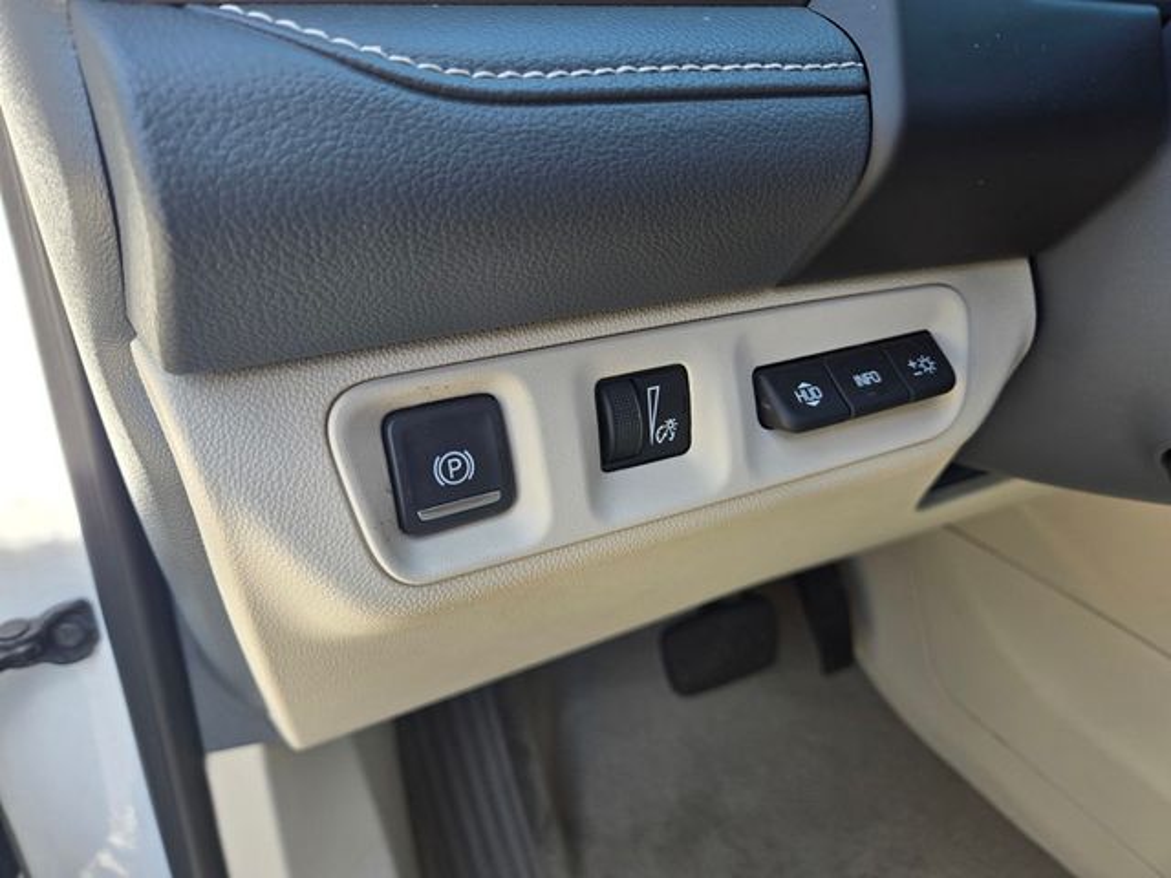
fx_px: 778
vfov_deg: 58.9
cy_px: 439
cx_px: 586
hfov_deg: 73.9
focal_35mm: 23
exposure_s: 1/180
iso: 25
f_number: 1.8
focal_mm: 5.4
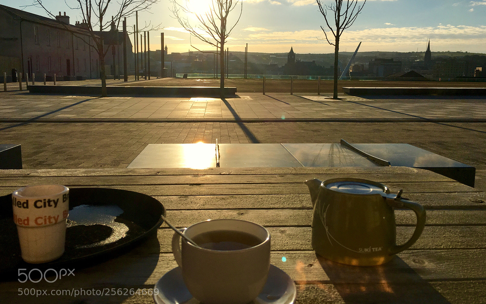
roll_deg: -1.5
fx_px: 411
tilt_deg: -8.5
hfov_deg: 61.2
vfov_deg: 40.5
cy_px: 132
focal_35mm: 31
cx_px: 244
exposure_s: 1/4808
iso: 25
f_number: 2.2
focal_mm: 4.15
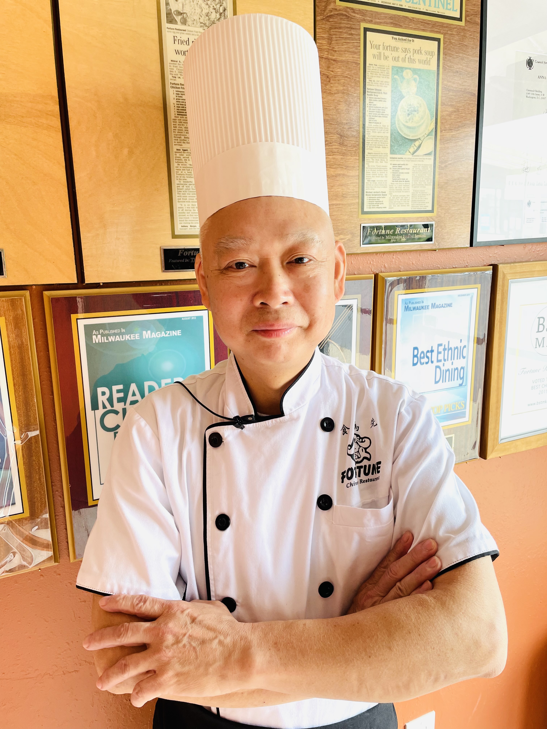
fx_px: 548
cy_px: 364
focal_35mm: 26
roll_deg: +1.8
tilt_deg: -11.5
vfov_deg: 67.3
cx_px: 274
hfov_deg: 53.1
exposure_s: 1/121
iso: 80
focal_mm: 4.2
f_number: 1.6
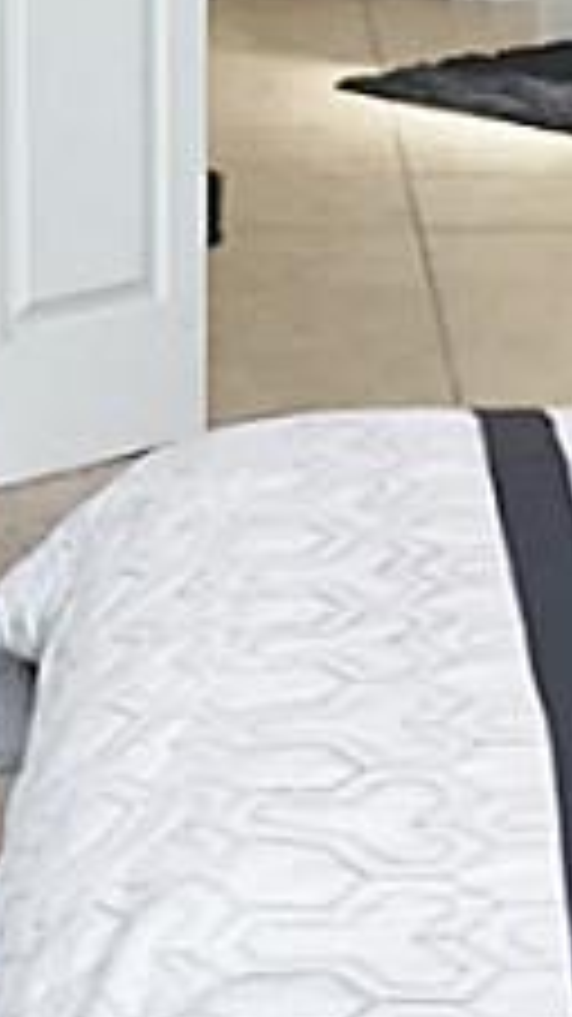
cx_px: 149
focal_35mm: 143
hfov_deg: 8.5
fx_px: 3859
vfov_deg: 14.7
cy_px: -36
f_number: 2.2
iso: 64
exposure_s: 1/30
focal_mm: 4.15
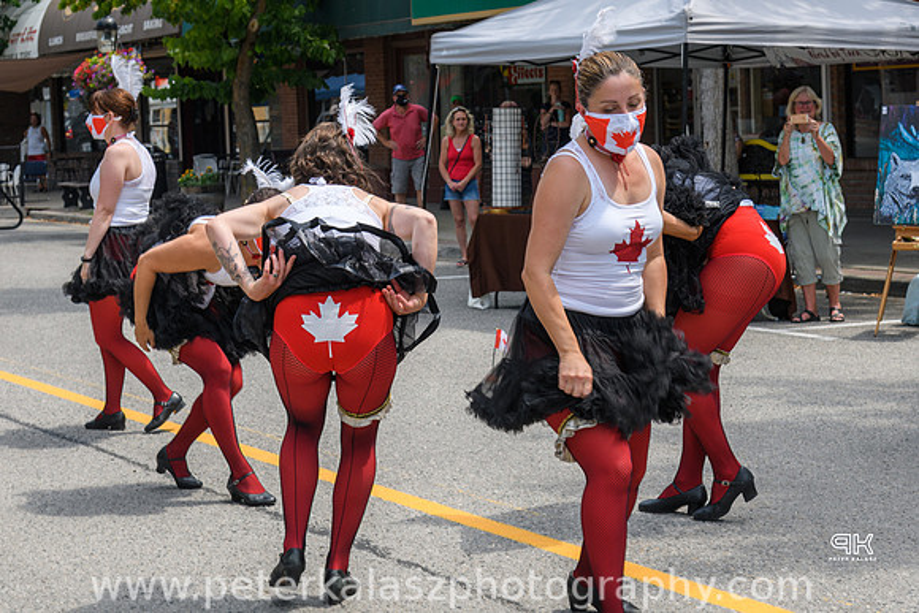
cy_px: 246
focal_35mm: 70
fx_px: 1780
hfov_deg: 28.9
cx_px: 438
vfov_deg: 19.5
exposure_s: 1/200
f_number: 8
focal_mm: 52
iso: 140
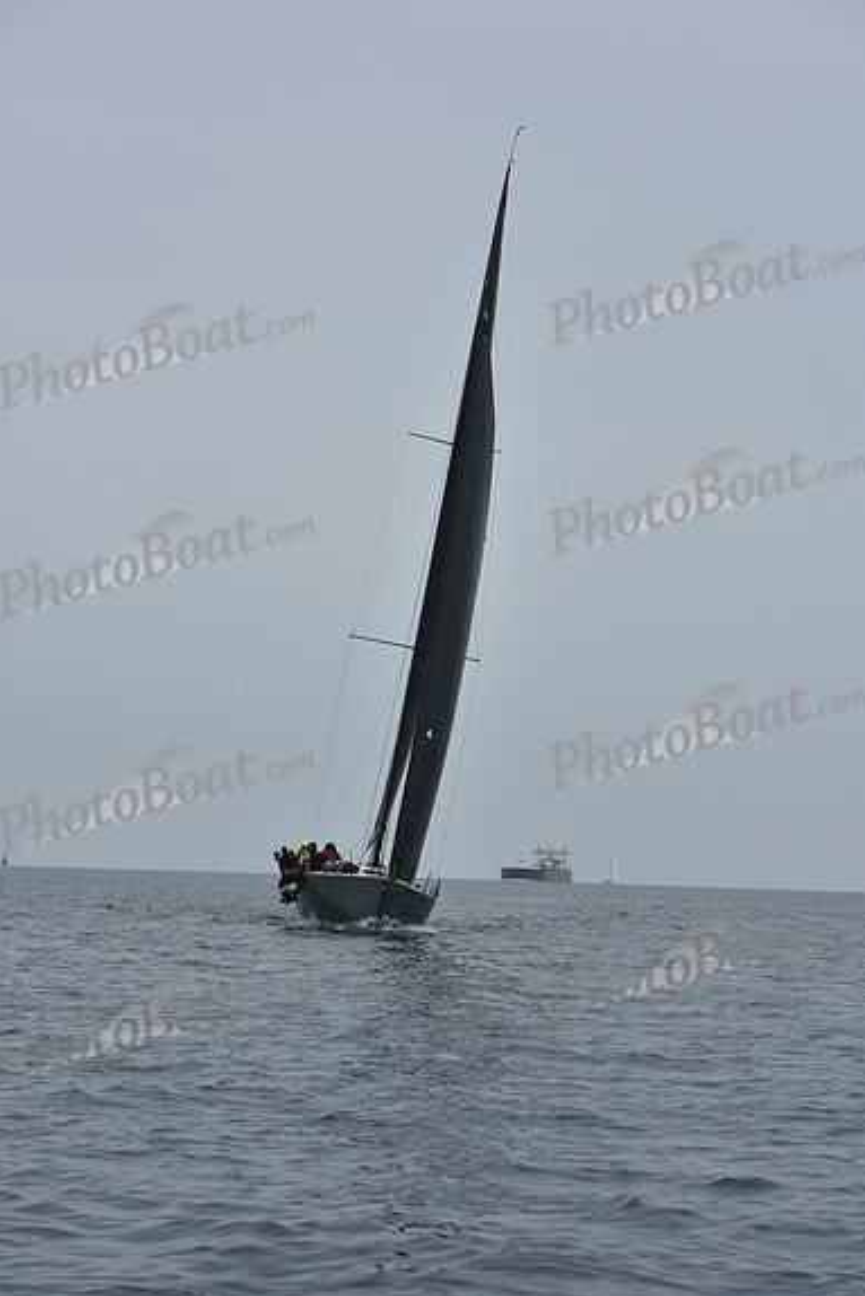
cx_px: 432
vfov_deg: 22.4
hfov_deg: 15.0
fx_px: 3278
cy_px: 646
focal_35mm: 91
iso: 250
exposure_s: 1/800
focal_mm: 90
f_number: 7.1
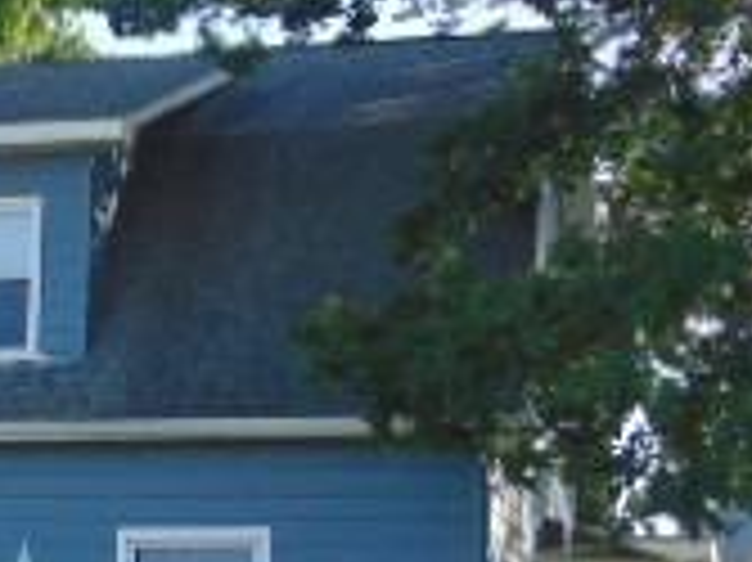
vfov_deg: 12.8
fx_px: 2496
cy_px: 423
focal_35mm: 115
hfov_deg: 16.7
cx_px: -18
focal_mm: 5.4
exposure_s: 1/320
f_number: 3.1
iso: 80
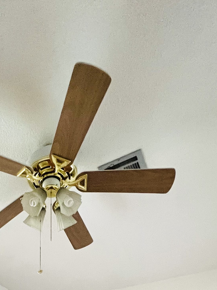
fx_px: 301
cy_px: 392
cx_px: 22
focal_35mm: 36
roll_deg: +0.4
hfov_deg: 37.1
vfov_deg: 33.8
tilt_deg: +4.9
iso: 640
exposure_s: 1/60
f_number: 1.8
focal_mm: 1.57
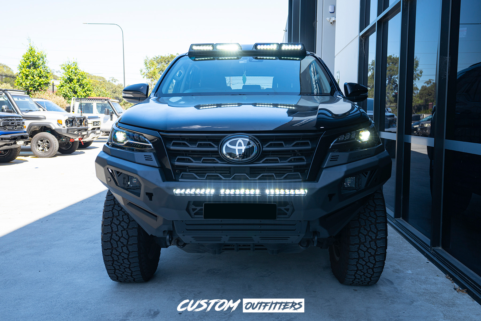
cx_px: 240
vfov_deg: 45.0
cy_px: 160
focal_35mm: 29
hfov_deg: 63.7
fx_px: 387
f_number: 4.5
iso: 100
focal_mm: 29
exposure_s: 1/80
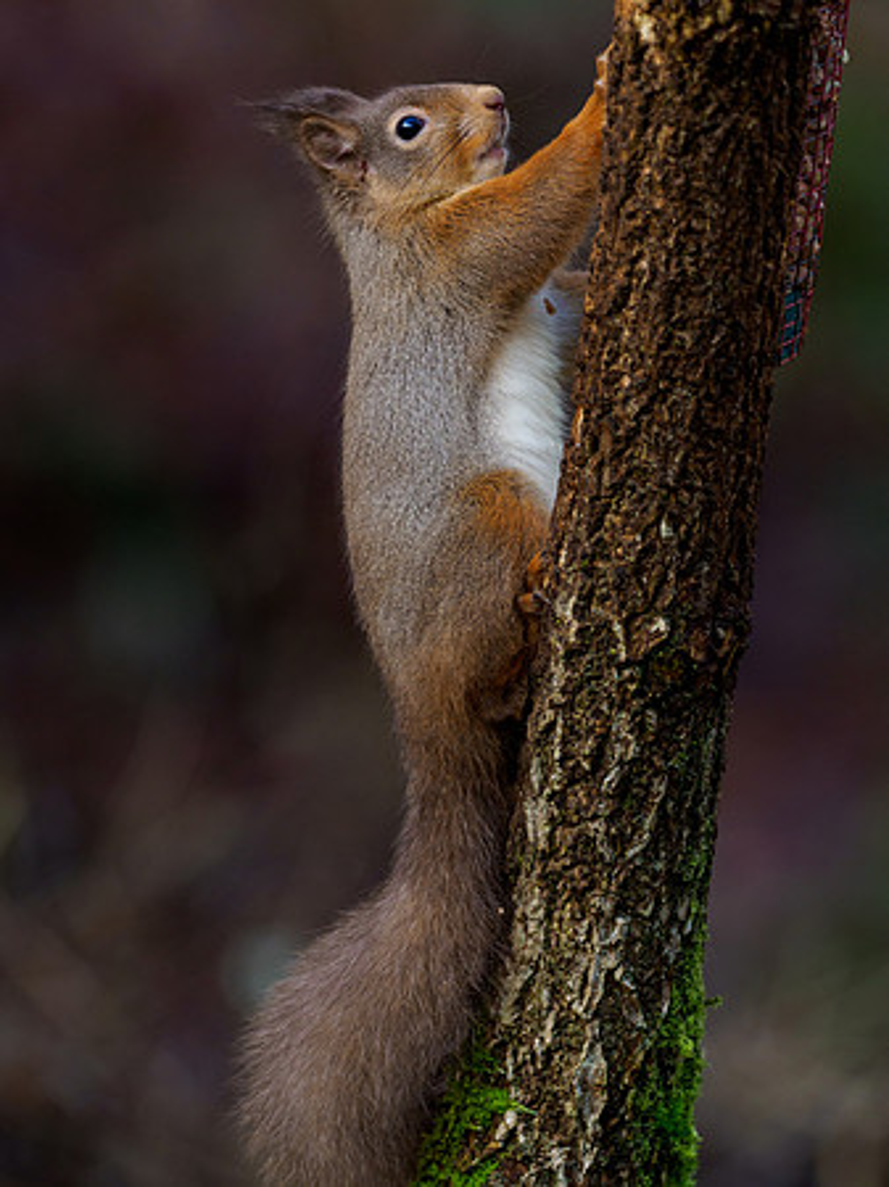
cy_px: 594
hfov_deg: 2.5
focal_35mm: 601
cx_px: 444
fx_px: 20599
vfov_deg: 3.3
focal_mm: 300
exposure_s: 1/400
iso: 800
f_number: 4.5
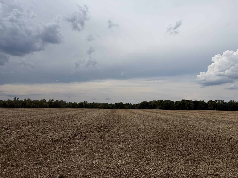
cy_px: 89
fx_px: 165
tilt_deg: +5.3
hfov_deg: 71.6
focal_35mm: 24
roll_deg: -0.9
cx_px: 119
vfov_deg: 56.8
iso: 80
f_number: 1.78
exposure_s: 1/10309
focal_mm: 6.76
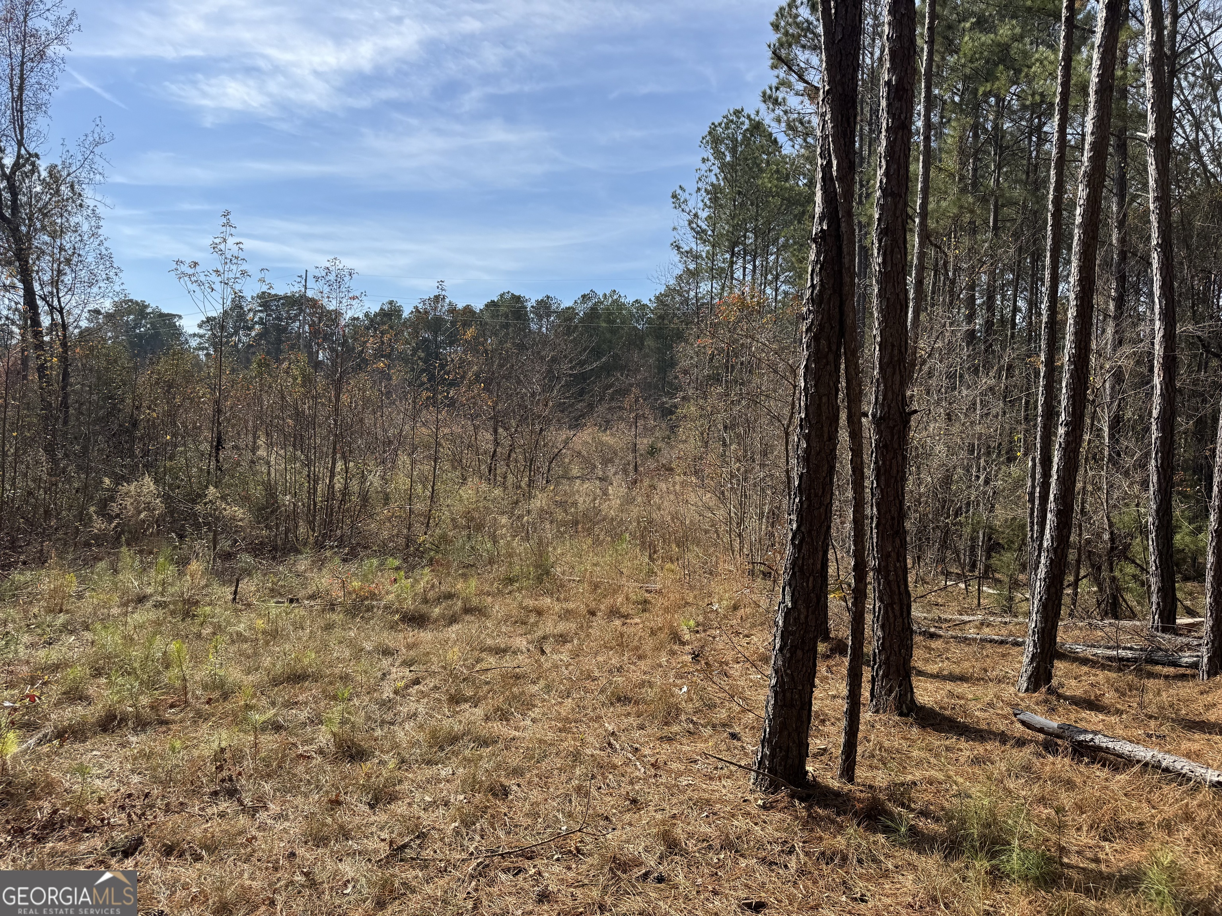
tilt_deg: -1.1
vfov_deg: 56.8
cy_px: 458
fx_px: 847
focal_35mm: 24
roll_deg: -2.8
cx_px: 611
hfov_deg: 71.6
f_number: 1.78
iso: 80
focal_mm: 6.76
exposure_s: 1/3597
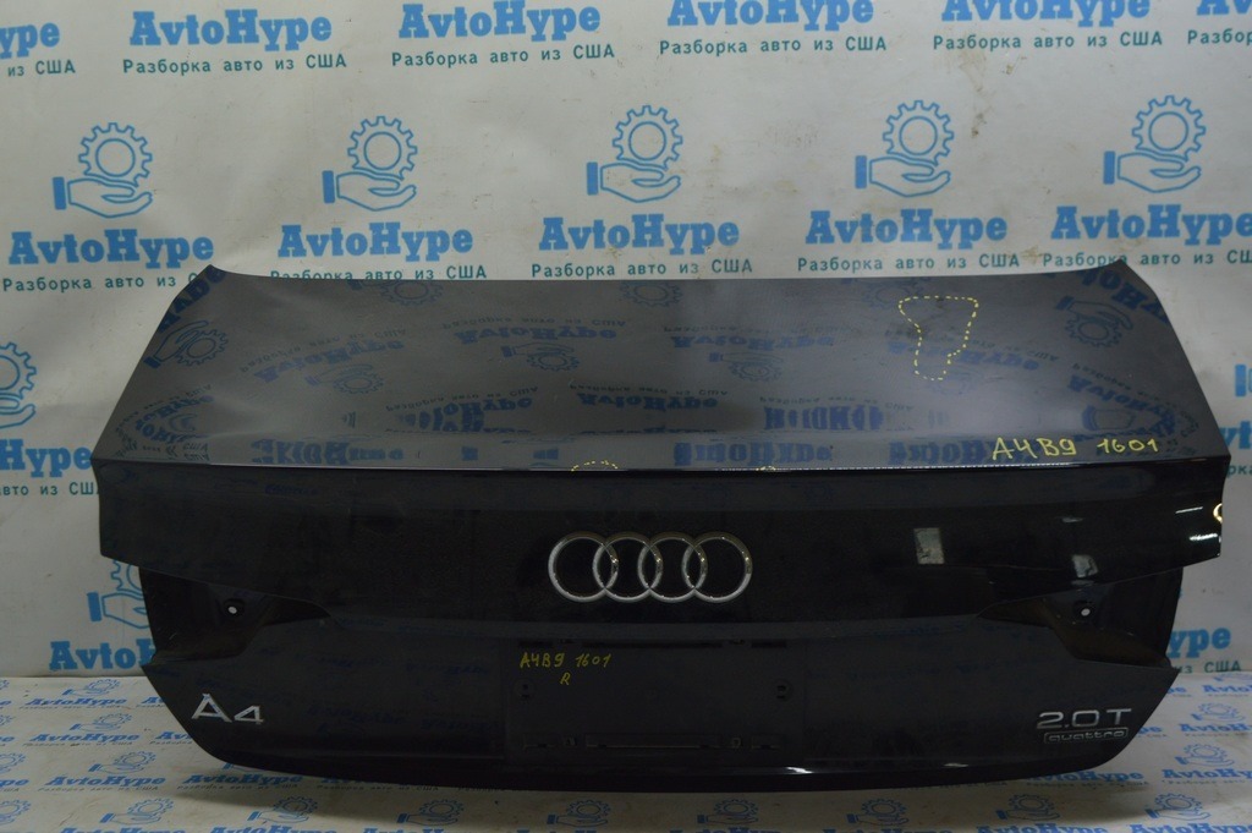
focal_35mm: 36
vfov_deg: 36.8
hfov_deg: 53.2
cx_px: 626
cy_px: 416
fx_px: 1251
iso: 400
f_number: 5.6
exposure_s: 1/40
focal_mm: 24
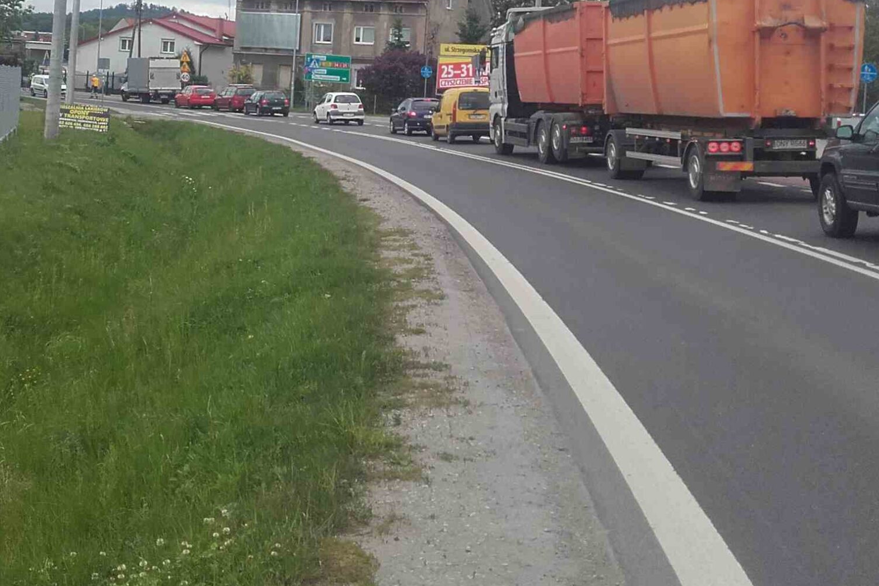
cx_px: 430
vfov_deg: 24.1
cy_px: 90
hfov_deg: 36.3
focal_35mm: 55
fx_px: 1343
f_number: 2.2
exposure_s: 1/624
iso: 50
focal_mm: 3.31
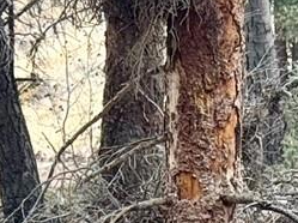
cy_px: 247
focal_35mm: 309
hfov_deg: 6.2
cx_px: 705
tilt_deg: -8.8
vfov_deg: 4.8
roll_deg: -1.2
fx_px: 2656
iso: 64
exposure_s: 1/241
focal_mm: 6.76
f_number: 1.78
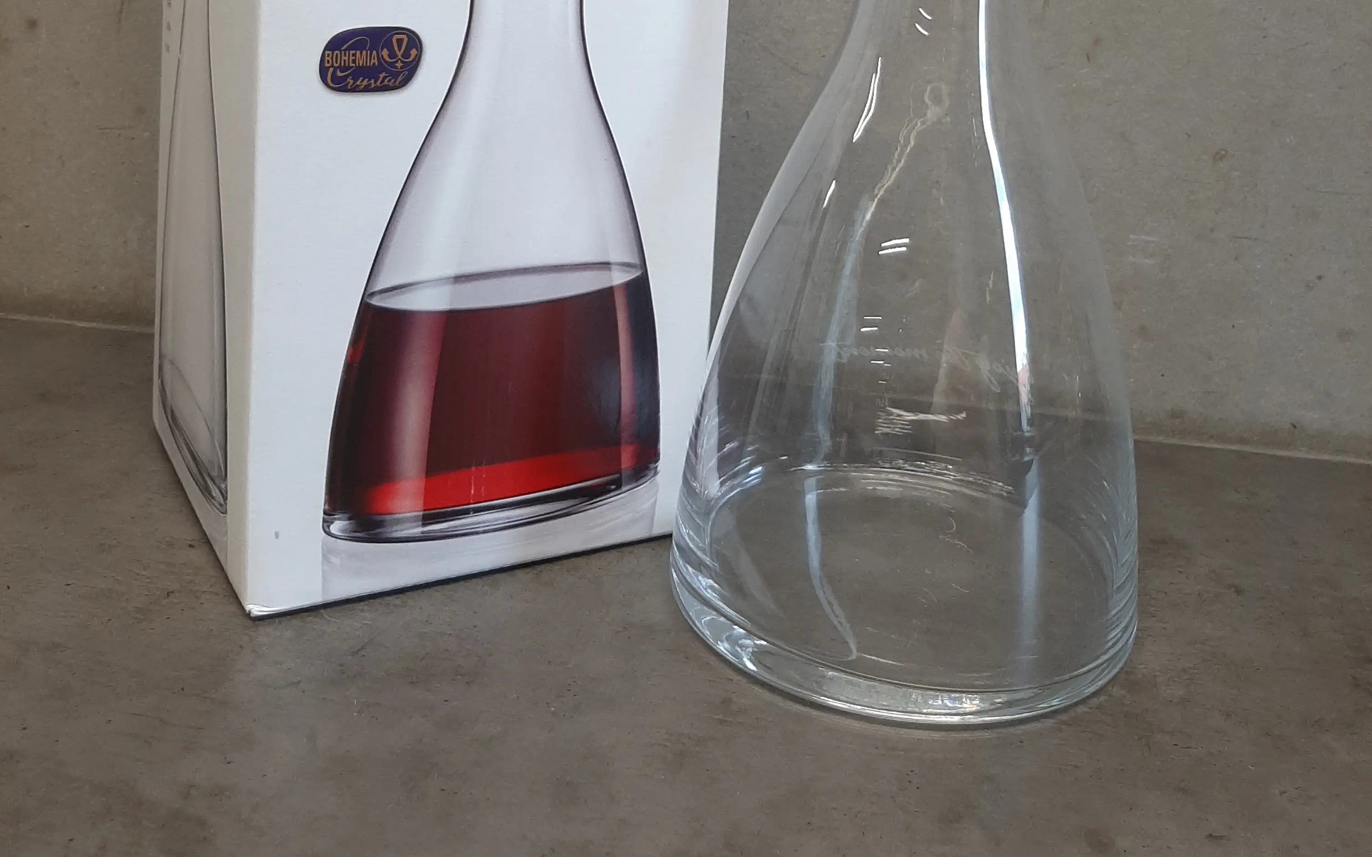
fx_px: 1384
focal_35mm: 37
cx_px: 683
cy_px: -15
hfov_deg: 52.7
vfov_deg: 31.6
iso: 80
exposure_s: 1/50
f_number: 1.7
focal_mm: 3.93
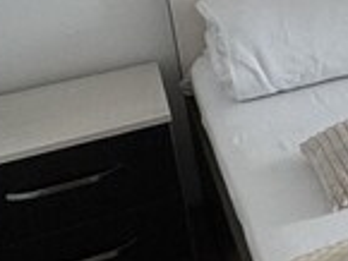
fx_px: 996
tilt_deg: -10.4
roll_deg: +1.0
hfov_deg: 11.0
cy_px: -156
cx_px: 1078
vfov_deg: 13.8
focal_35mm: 99
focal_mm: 2.22
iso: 40
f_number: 2.2
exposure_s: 1/191
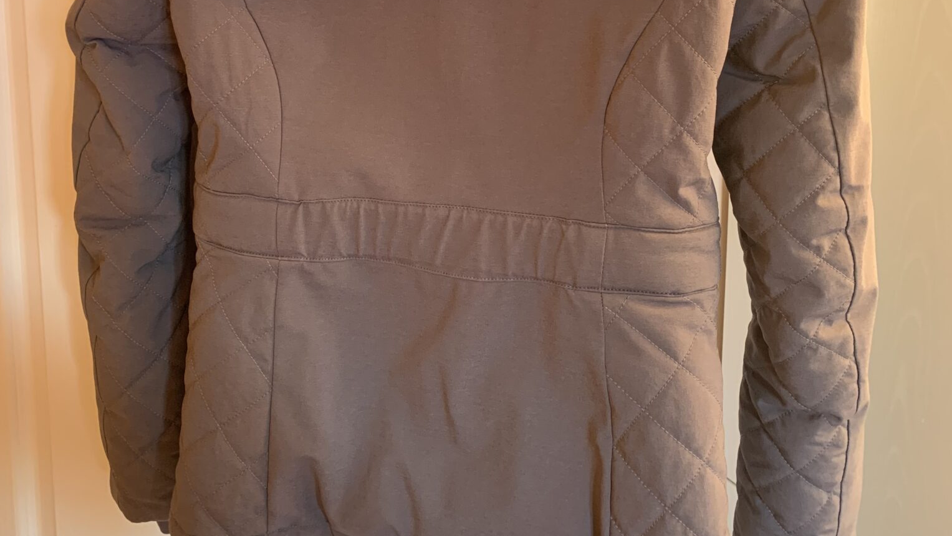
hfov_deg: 52.8
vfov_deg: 30.3
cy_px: 90
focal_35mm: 38
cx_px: 474
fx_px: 959
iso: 250
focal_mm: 4.25
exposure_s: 1/40
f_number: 1.8
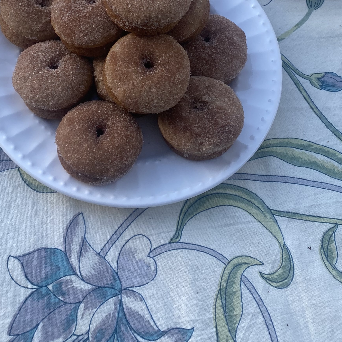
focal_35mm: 53
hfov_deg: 32.2
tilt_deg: -57.8
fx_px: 592
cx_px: 150
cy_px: 37
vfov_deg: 30.8
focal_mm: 4.25
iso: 32
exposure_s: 1/405
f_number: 1.8
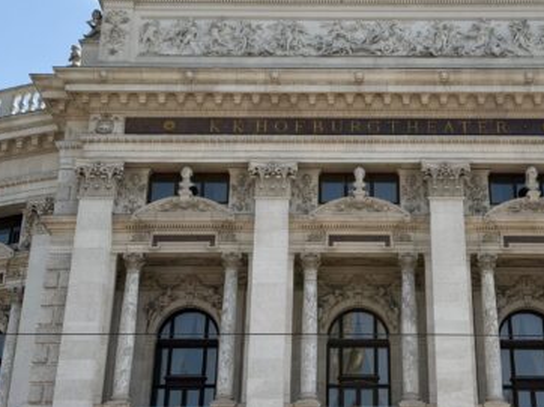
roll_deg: +0.3
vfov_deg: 21.2
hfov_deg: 28.1
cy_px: 120
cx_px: 347
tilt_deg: +26.7
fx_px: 1084
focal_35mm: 69
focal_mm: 6.76
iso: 64
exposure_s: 1/3704
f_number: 1.78
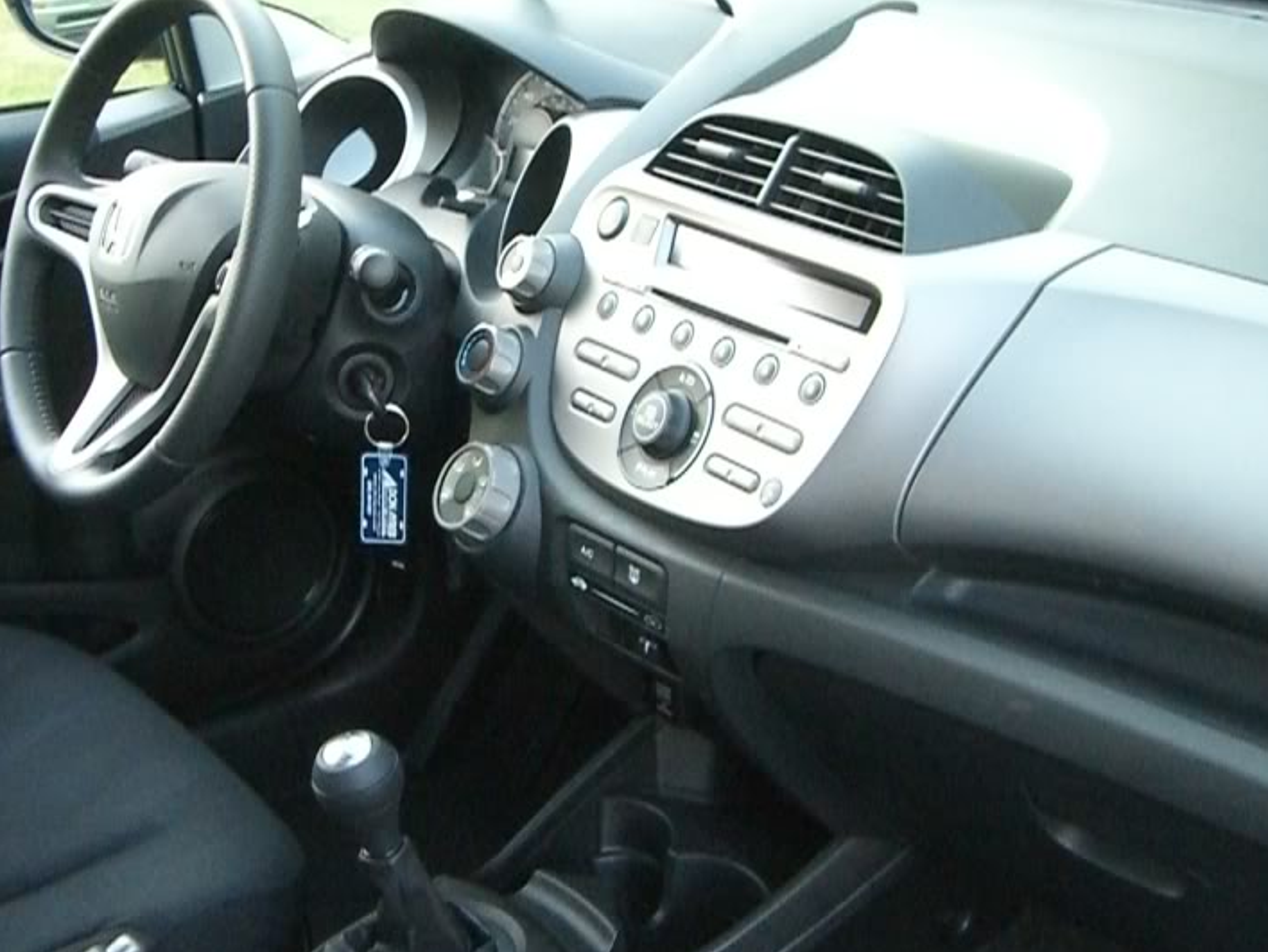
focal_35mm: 55
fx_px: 2016
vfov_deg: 26.6
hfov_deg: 34.9
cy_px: 428
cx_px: 542
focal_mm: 6.2
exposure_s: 1/60
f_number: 2.7
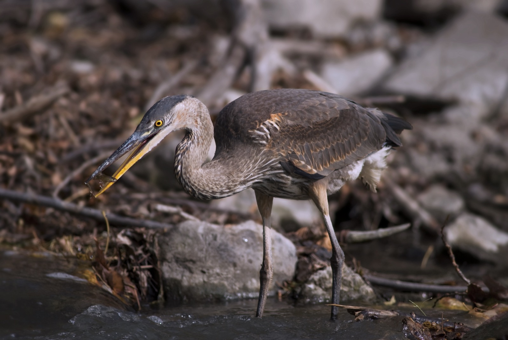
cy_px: 170
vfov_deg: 3.1
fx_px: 6357
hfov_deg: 4.6
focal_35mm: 450
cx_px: 254
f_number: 4.5
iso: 100
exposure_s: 1/800
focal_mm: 300
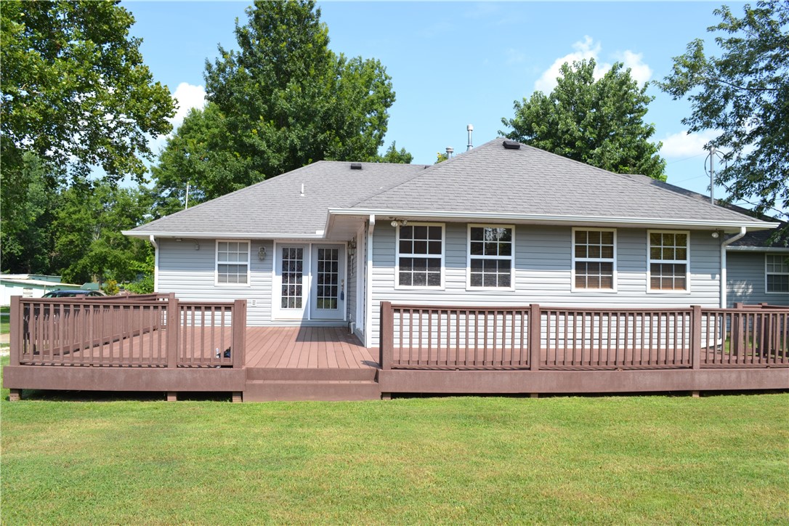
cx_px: 394
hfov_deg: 67.4
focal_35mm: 27
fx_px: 592
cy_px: 263
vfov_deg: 47.9
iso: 100
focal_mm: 18
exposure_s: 1/160
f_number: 7.1
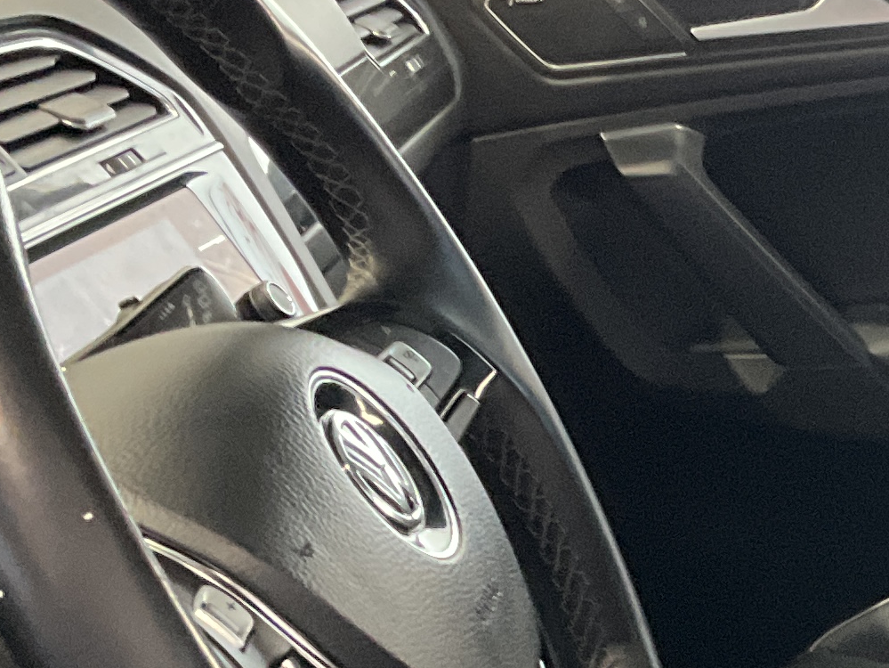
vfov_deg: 12.4
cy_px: 754
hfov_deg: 15.9
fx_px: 3006
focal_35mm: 117
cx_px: 1176
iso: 250
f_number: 1.8
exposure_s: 1/40
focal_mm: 3
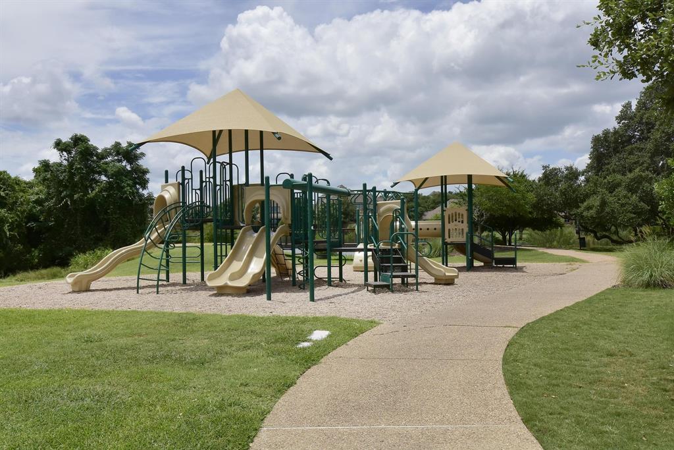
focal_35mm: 33
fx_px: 618
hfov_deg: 57.2
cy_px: 225
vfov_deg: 40.0
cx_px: 337
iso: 400
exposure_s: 1/500
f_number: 16
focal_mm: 22
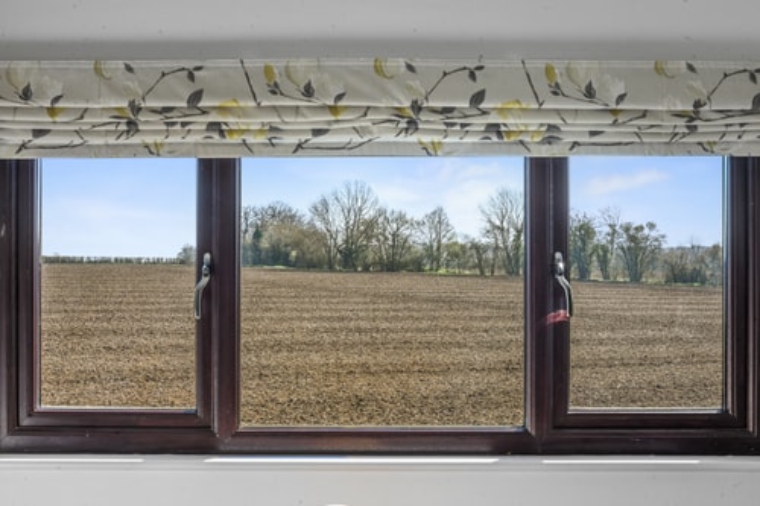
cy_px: 253
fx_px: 1055
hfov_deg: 39.6
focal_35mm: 50
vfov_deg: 27.0
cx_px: 380
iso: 400
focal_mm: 50
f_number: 16
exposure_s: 1/15
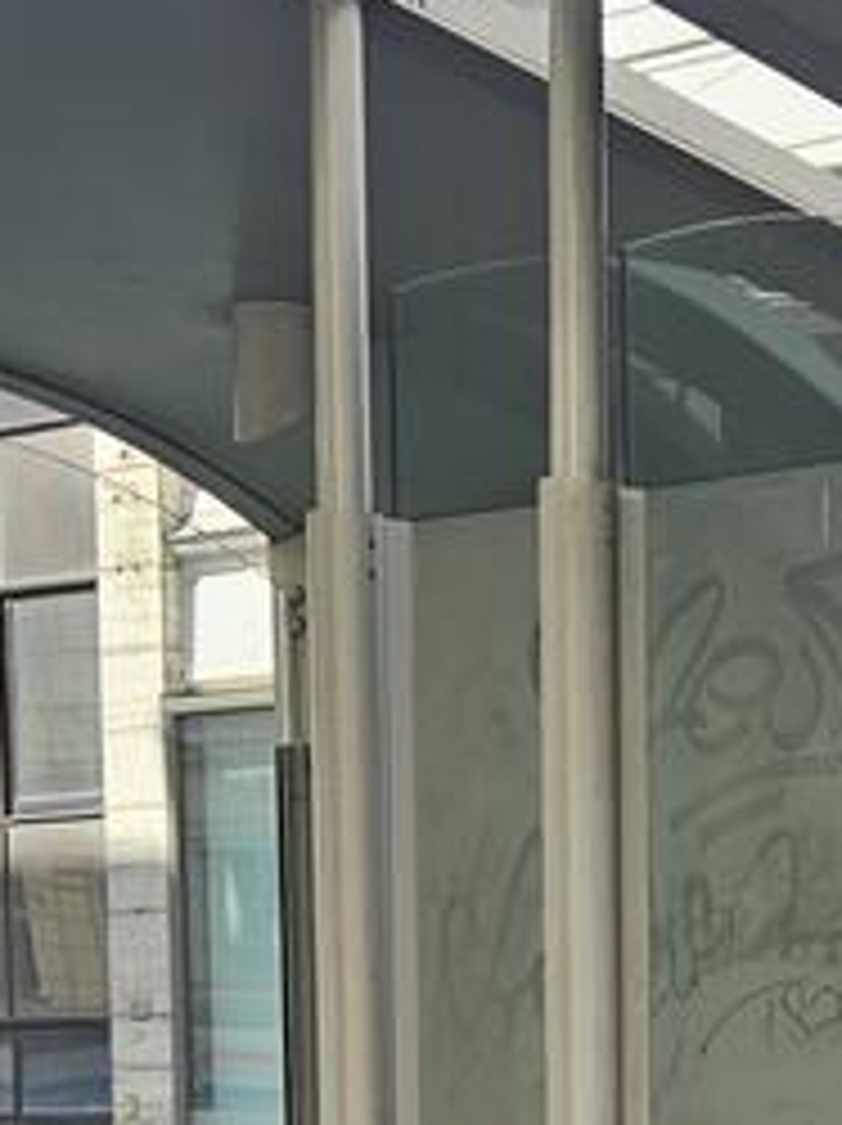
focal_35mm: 106
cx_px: 1135
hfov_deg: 13.4
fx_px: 3444
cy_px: 1629
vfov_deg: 17.0
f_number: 1.8
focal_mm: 5.4
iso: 25
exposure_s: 1/598
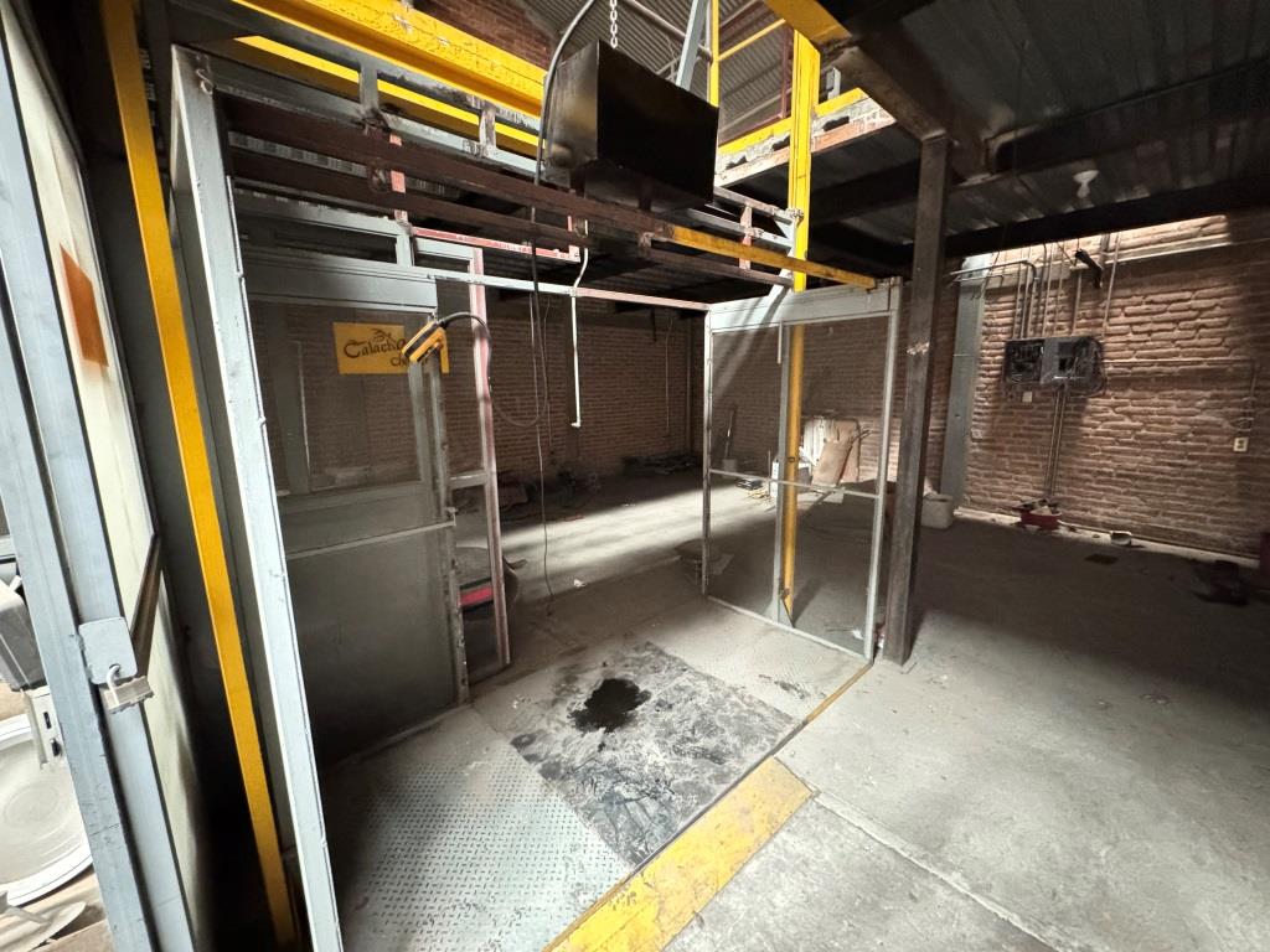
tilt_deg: -9.9
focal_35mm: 14
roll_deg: +1.0
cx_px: 635
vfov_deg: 85.7
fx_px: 514
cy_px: 476
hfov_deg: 102.1
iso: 3200
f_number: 2.2
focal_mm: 2.22
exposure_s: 1/15
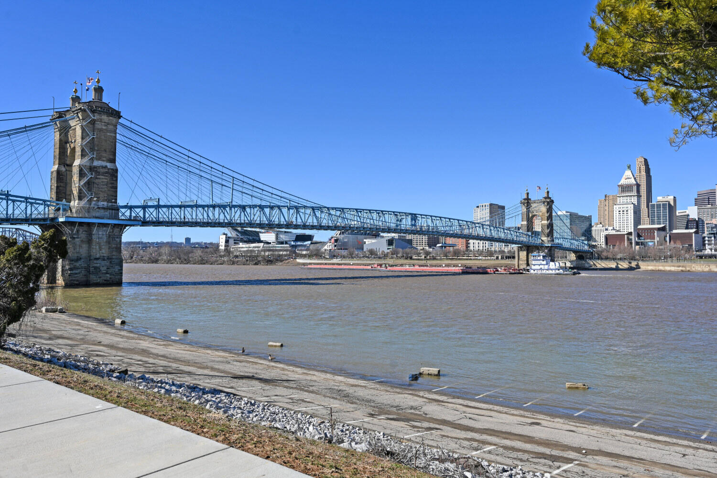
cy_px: 239
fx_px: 538
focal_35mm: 27
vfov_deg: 47.9
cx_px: 358
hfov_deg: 67.4
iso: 100
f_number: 7.1
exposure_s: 1/400
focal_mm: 27
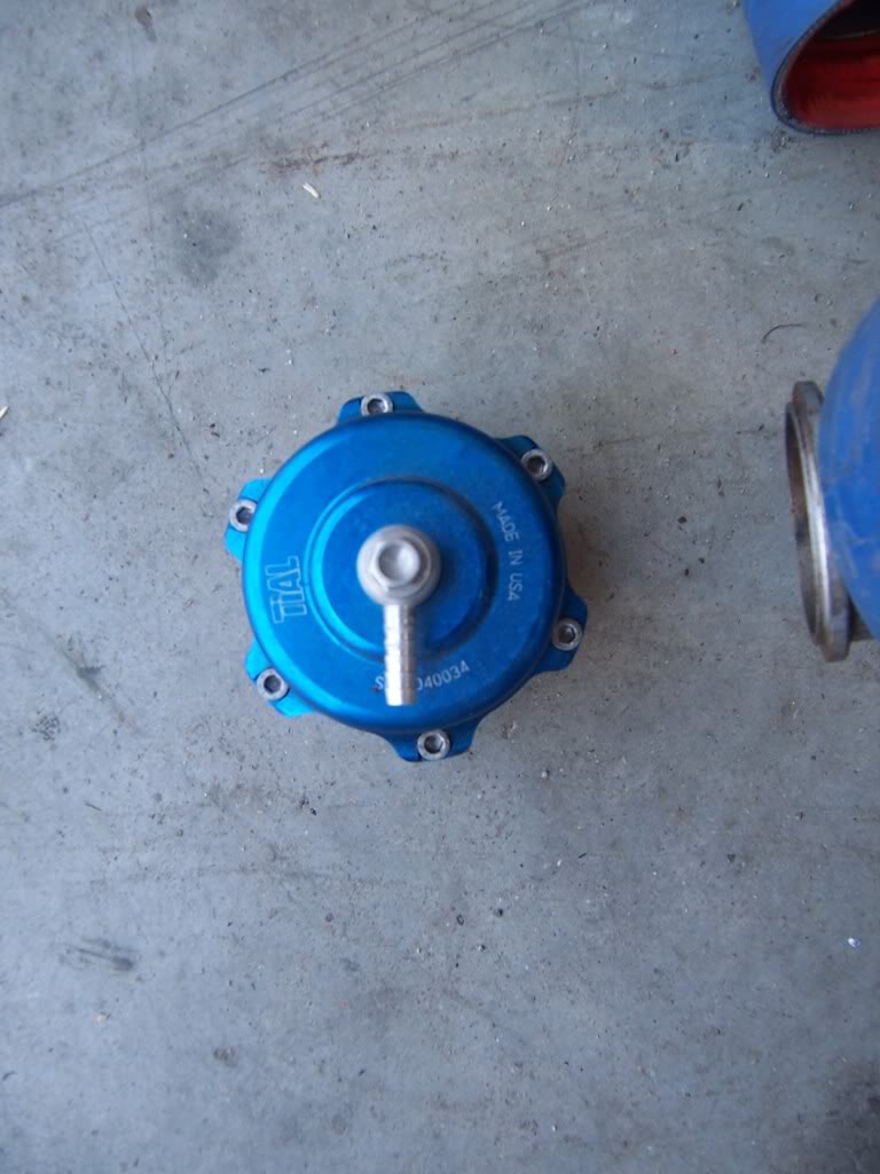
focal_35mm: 33
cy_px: 587
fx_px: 1119
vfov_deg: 55.4
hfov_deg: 42.9
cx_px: 440
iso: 80
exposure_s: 1/90
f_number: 3.4
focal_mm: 5.5
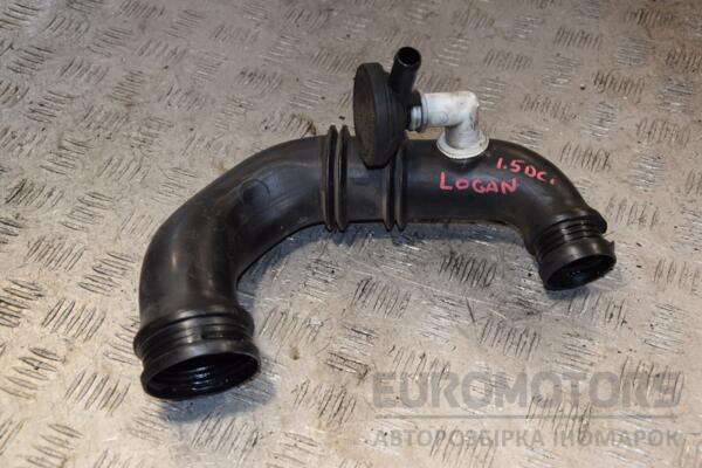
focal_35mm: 57
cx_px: 351
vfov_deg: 23.8
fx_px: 1111
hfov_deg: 35.1
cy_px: 234
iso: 800
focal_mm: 38
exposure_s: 1/200
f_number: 6.3
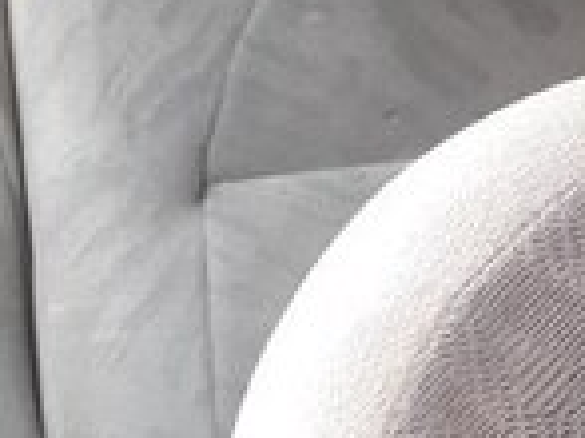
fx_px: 2043
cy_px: 229
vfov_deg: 12.2
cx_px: 1059
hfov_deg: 14.3
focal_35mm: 121
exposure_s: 1/50
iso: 100
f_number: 1.9
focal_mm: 3.6
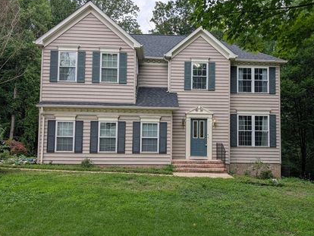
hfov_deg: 61.6
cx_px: 168
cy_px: 119
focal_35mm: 29
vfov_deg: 48.3
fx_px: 263
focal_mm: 6.9
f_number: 1.68
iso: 17
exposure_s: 1/302
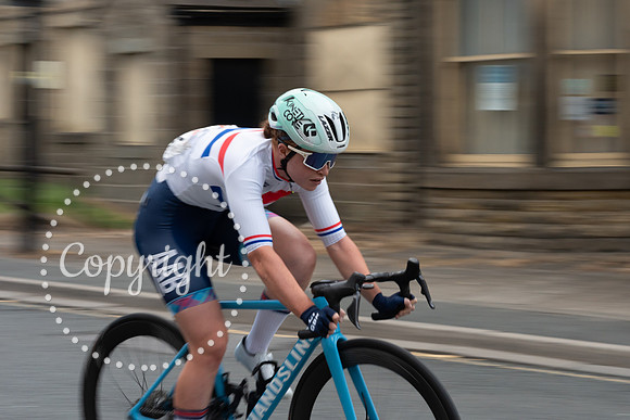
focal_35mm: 89
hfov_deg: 22.8
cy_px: 149
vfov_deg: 15.4
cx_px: 406
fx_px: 1556
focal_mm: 69
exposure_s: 1/160
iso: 1250
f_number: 9
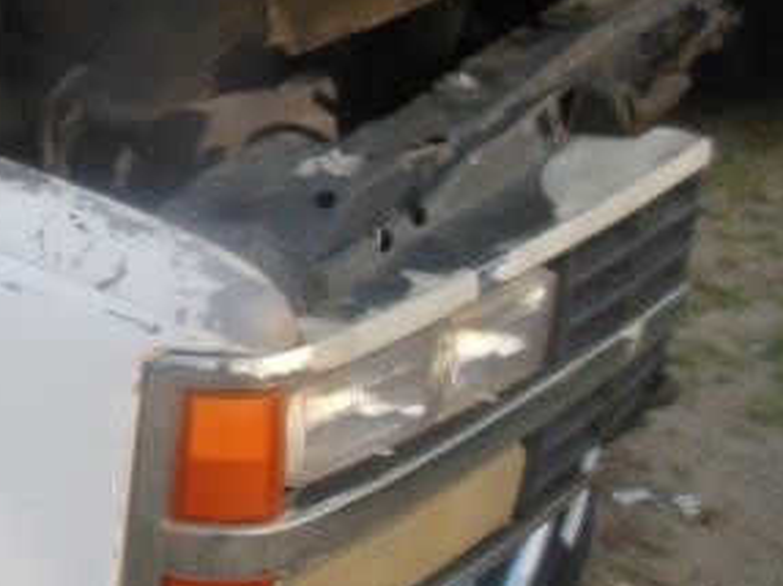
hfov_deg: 23.6
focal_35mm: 70
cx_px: -307
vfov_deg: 21.0
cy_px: 285
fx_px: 1582
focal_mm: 4.5
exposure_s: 1/200
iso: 400
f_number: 3.2
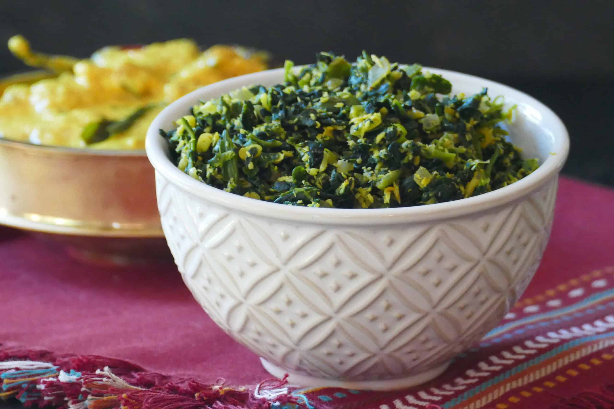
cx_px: 307
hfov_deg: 3.2
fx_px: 11086
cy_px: 204
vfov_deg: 2.1
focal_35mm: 650
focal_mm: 146
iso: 1600
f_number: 4
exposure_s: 1/60
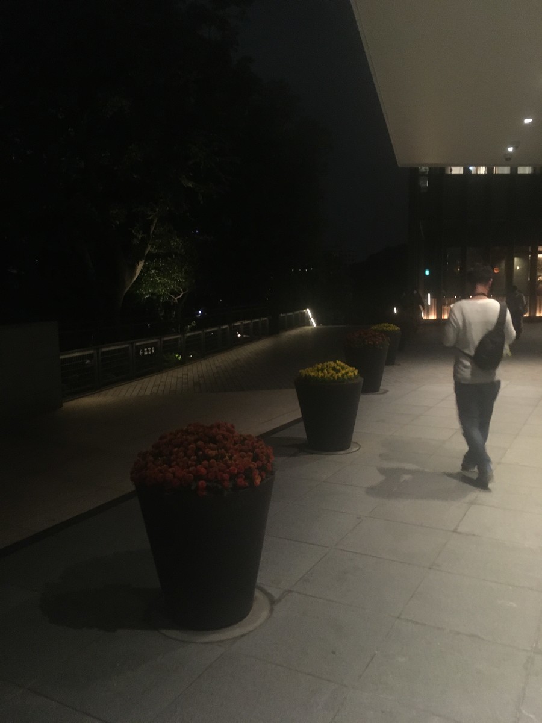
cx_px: 271
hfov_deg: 48.2
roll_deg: +1.6
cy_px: 362
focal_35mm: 29
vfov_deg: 61.7
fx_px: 605
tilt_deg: -8.1
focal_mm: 4.15
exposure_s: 1/17
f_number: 2.2
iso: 200
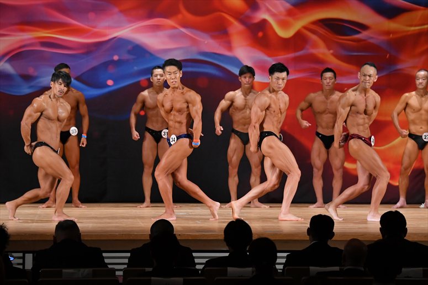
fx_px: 1996
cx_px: 214
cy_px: 142
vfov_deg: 8.2
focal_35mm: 168
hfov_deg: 12.2
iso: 3200
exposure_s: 1/400
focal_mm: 112
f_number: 5.6
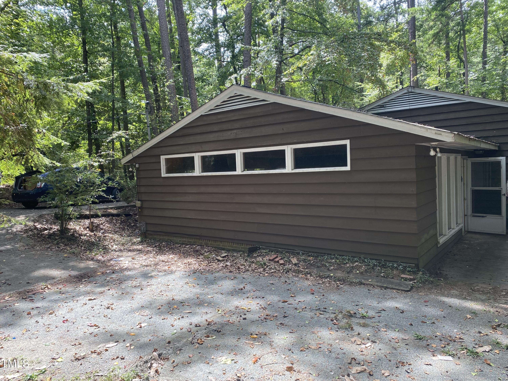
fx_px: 382
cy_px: 190
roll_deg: +2.9
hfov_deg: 67.3
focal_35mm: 26
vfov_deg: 53.1
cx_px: 254
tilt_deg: -4.1
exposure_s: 1/285
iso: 32
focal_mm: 4.25
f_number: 1.8
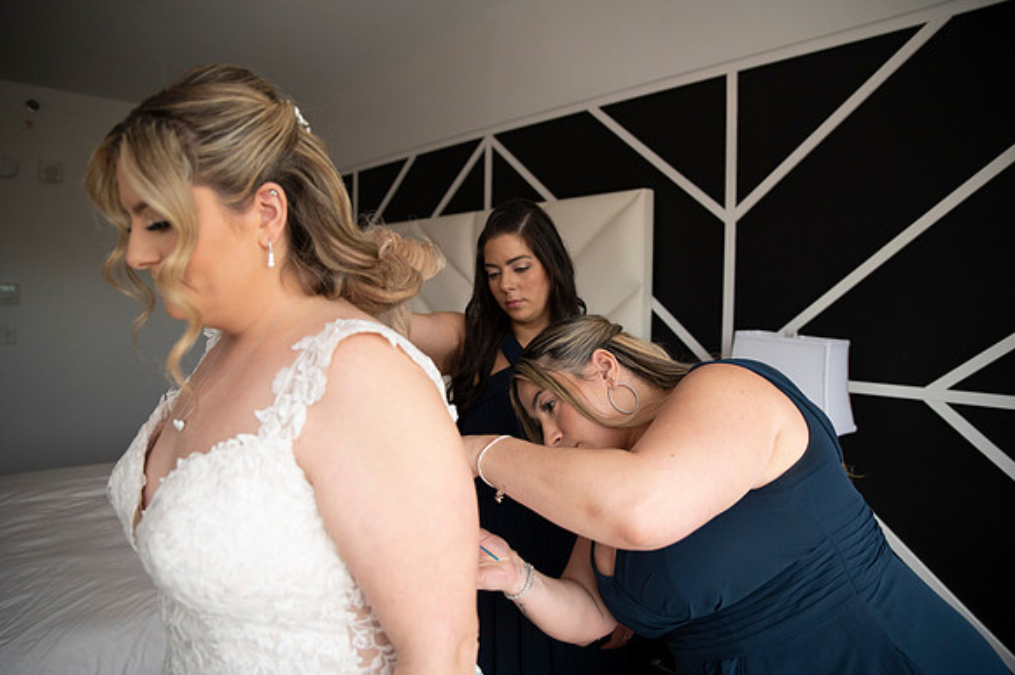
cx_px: 508
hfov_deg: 73.8
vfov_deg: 53.1
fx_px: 676
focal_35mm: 24
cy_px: 338
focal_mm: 24
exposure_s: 1/1600
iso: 1600
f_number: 2.8
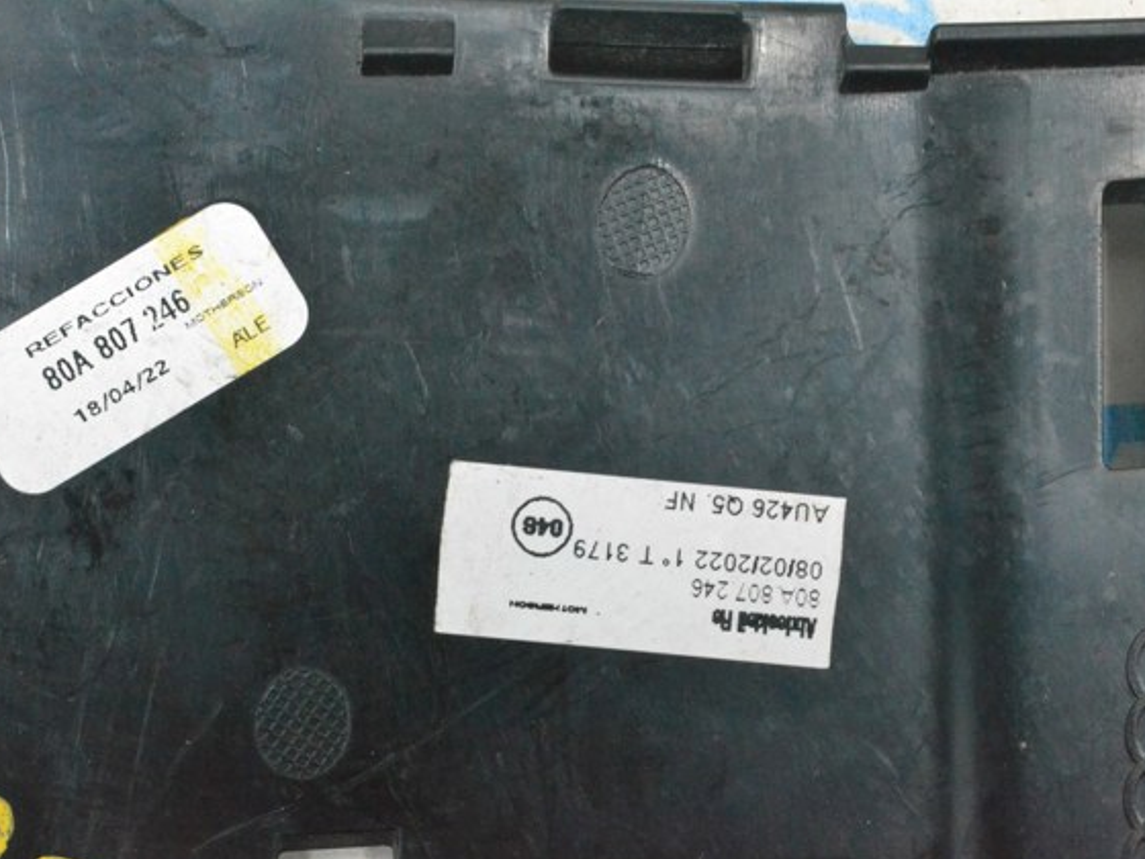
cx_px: 530
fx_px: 2995
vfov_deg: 16.3
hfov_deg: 21.6
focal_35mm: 91
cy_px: 434
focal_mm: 55
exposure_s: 1/125
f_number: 10
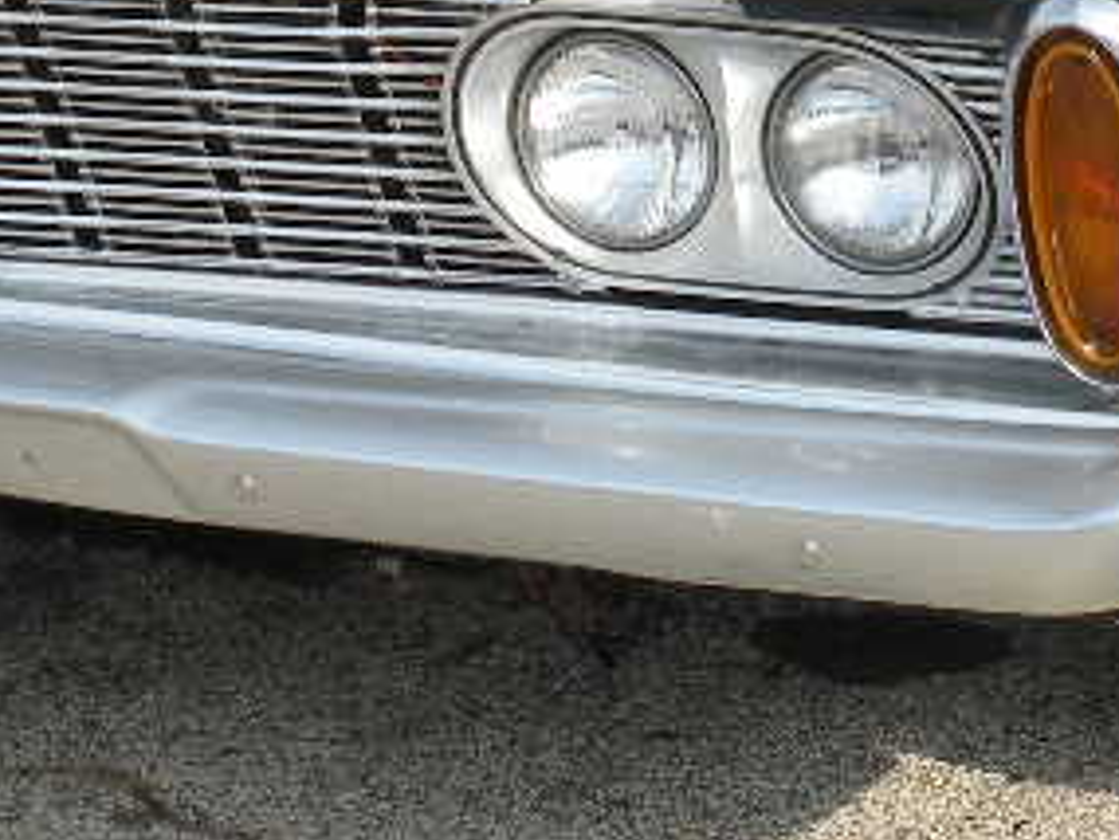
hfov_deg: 13.1
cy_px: -59
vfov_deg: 9.7
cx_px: 675
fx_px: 4883
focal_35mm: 151
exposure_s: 1/170
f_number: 5.6
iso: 64
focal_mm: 7.4
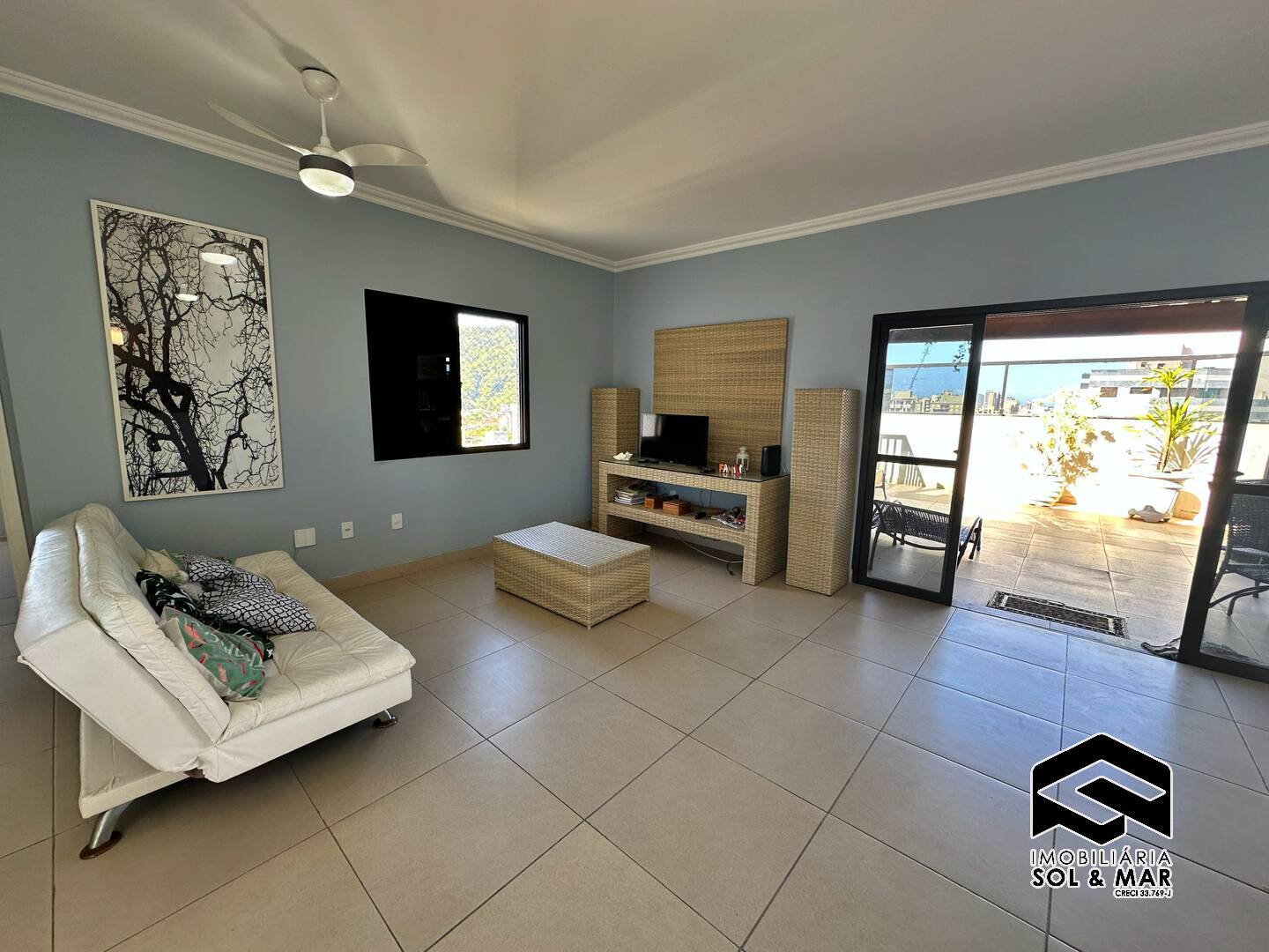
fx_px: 513
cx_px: 634
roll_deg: -1.3
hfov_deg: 102.1
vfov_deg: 85.7
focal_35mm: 14
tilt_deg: -9.3
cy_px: 476
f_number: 2.2
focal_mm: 2.22
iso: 64
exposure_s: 1/120
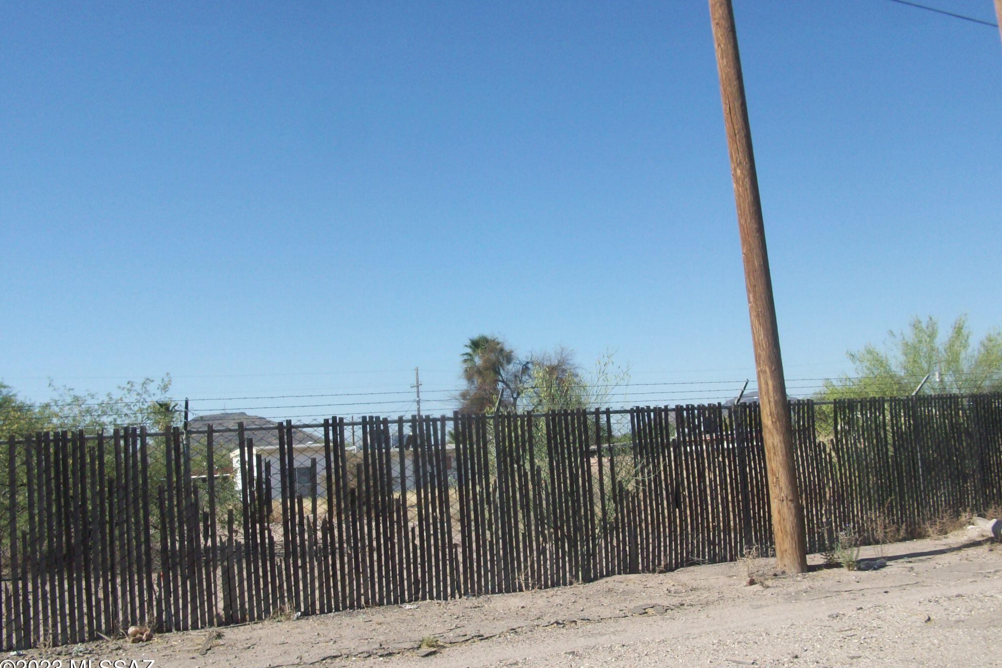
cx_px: 506
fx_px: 1002
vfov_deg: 36.9
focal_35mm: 36
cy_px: 320
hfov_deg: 53.1
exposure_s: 1/313
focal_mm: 5.7
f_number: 5.5
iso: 64
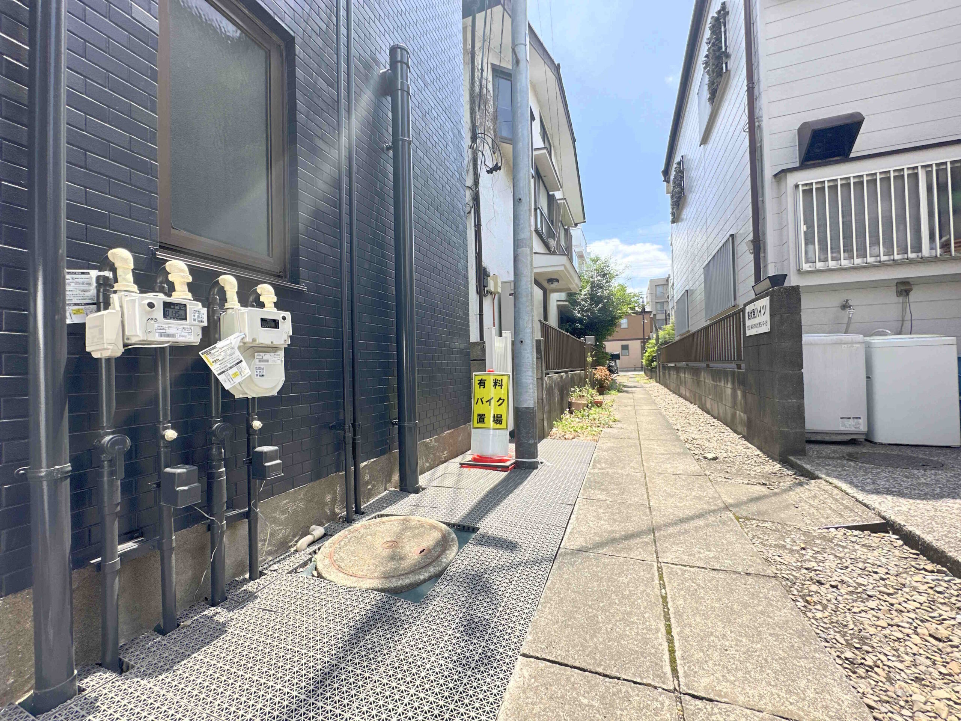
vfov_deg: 85.7
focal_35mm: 14
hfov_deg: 102.1
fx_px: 389
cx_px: 480
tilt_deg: +2.9
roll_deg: +0.9
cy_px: 360
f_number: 2.2
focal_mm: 2.22
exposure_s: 1/703
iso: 40
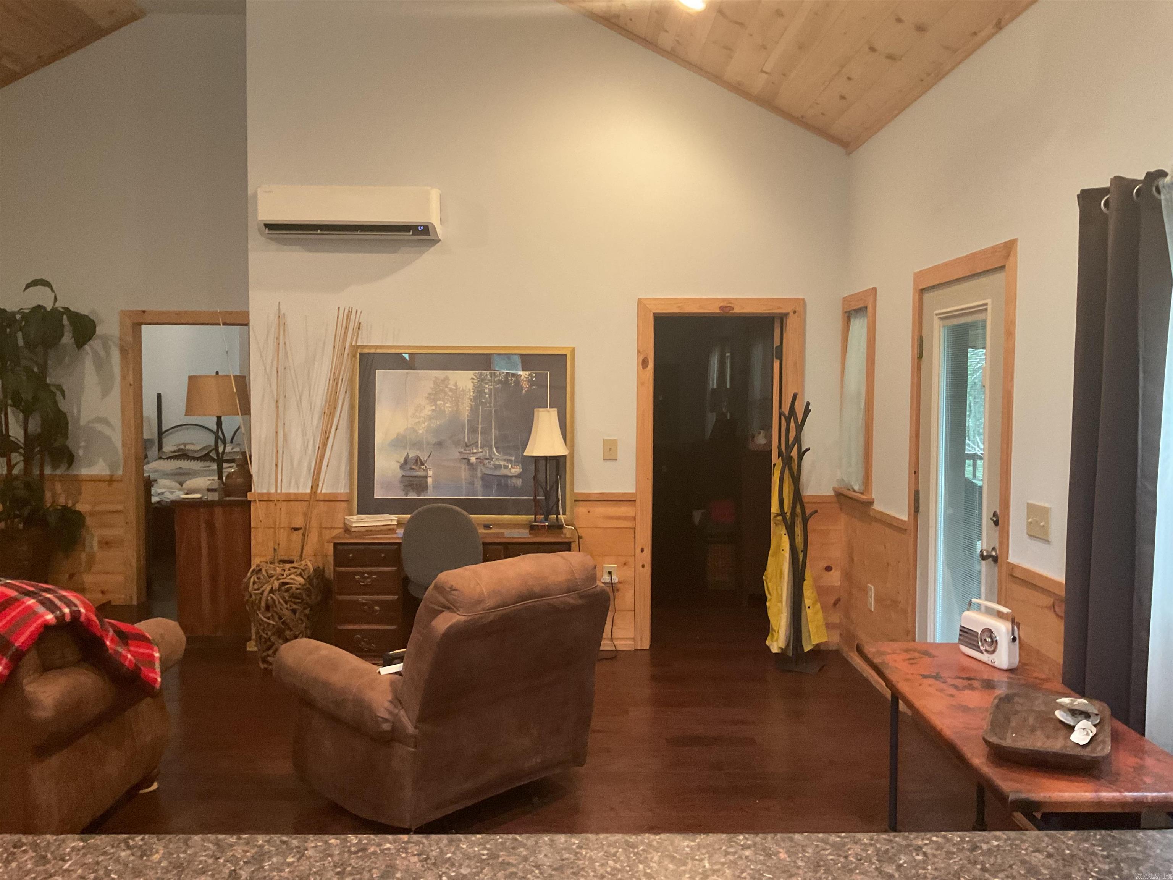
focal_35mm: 29
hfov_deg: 61.7
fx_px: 983
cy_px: 440
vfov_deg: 48.2
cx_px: 586
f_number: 1.8
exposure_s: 1/30
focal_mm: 3
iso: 320
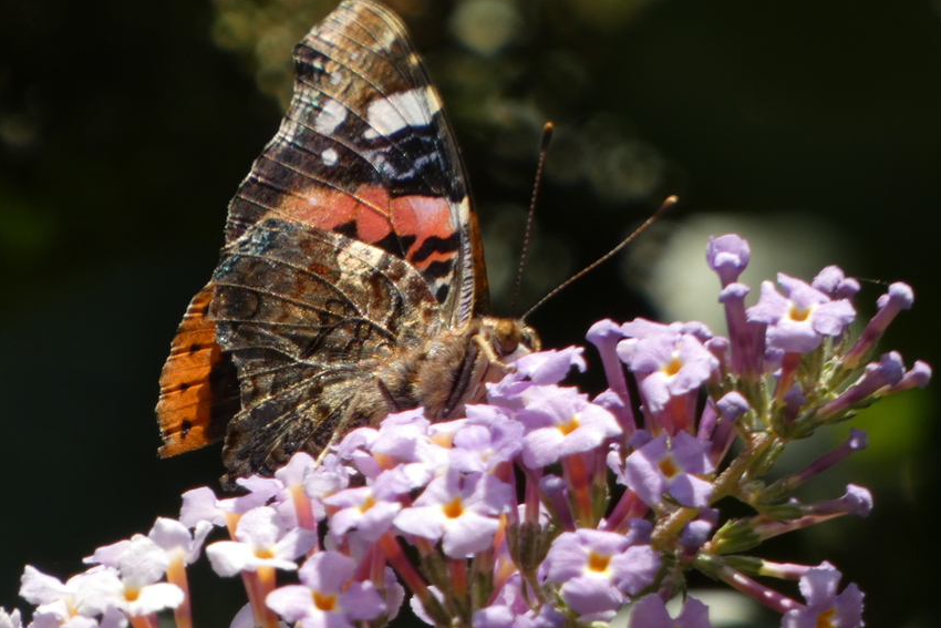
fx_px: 31422
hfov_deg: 1.7
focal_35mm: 1202
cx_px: 470
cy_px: 302
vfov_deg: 1.1
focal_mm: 206.4
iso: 80
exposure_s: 1/125
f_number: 5.8
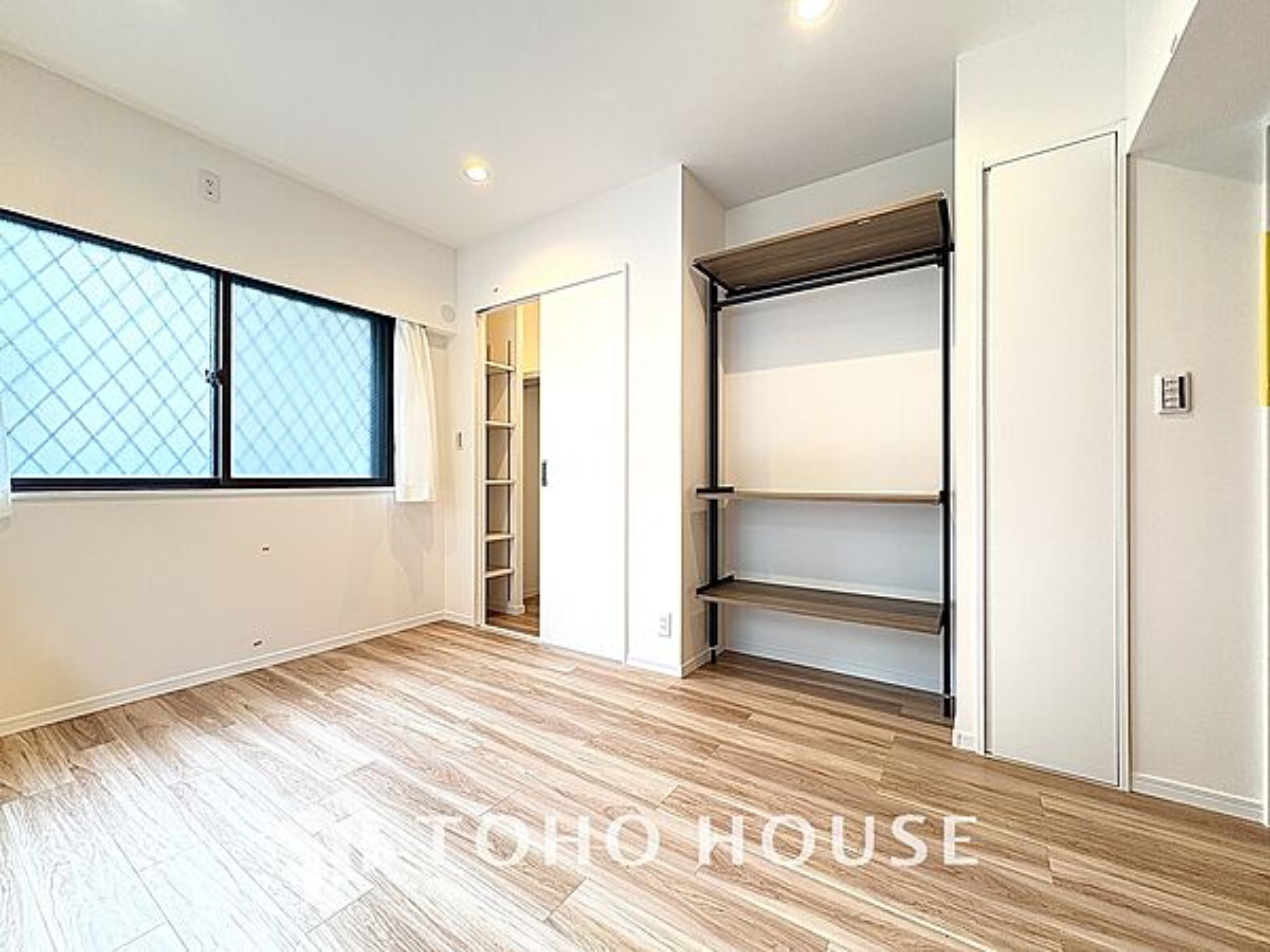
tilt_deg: -0.1
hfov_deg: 102.1
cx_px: 635
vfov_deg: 85.7
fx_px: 514
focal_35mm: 14
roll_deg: -0.2
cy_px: 476
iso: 160
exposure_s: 1/50
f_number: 2.2
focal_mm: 2.22
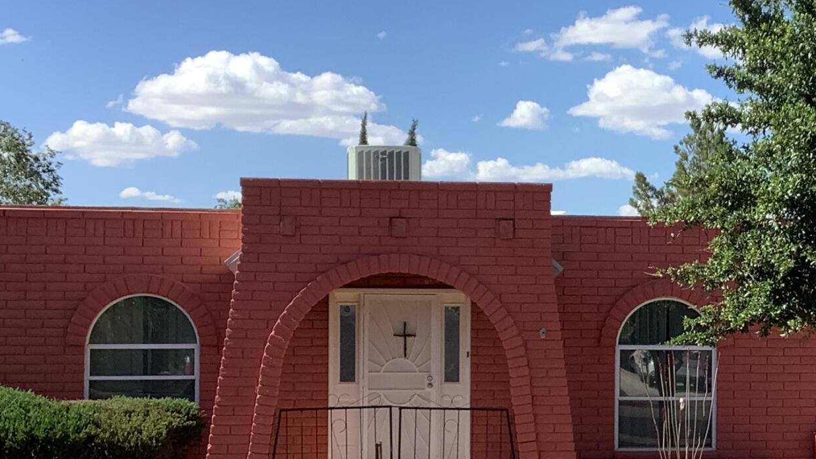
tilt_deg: +0.6
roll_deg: +0.6
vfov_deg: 14.7
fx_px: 1774
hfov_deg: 25.1
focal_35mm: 82
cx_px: 730
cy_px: 312
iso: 25
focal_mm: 3.3
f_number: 2.4
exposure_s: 1/994
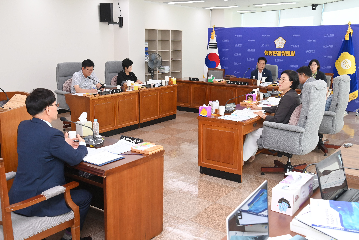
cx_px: 180
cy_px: 120
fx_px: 349
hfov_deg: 54.4
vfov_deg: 37.9
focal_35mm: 35
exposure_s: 1/250
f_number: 6.3
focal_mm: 35
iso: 2000
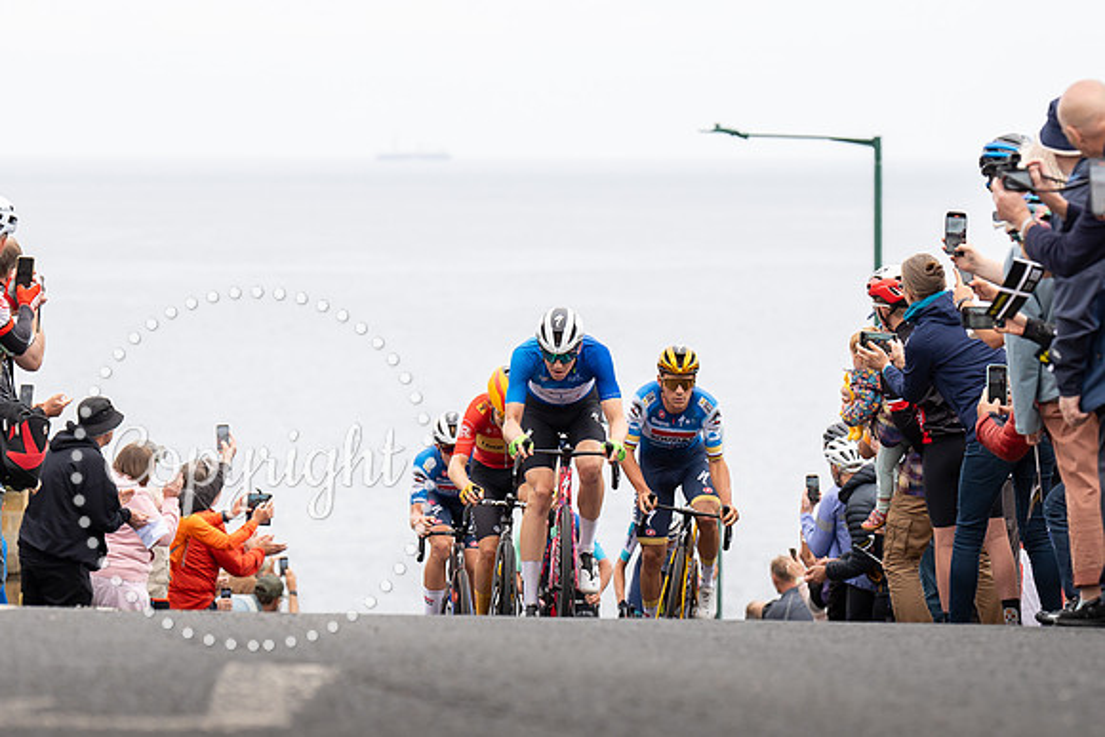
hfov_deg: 8.3
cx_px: 551
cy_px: 431
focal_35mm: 248
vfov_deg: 5.5
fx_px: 7618
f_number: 3.5
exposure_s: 1/1000
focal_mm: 128
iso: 320
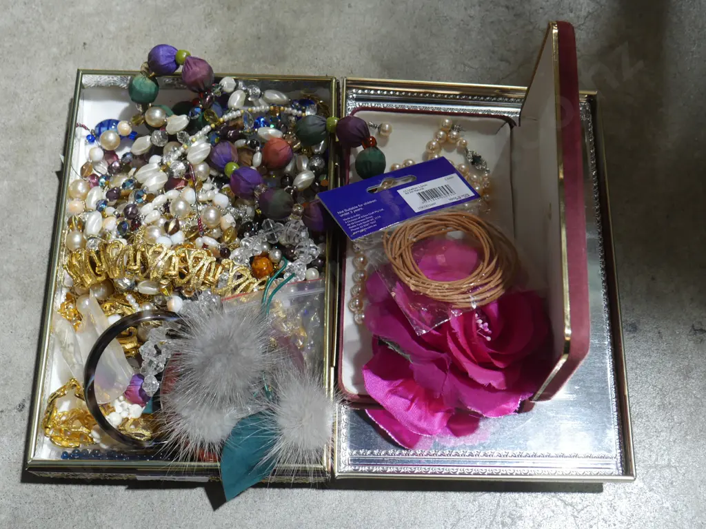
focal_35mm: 48
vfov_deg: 30.3
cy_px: 264
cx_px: 353
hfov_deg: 39.7
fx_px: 979
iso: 800
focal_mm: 24
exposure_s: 1/60
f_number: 5.2
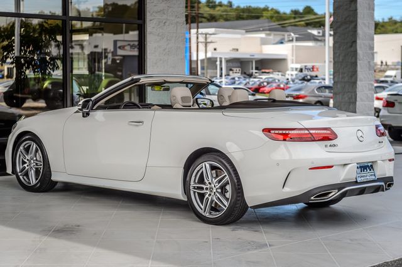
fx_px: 878
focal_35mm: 79
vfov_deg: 17.3
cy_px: 133
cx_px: 198
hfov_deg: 25.8
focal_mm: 70
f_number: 4
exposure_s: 1/4000
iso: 400
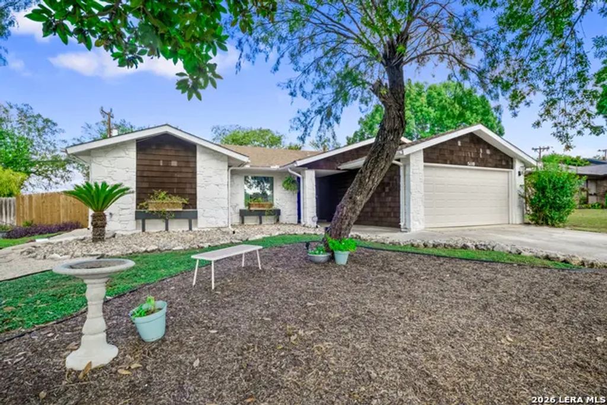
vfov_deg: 81.2
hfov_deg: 104.2
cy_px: 202
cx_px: 304
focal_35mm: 14
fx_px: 236
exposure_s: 1/100
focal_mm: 9
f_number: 7.1
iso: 500
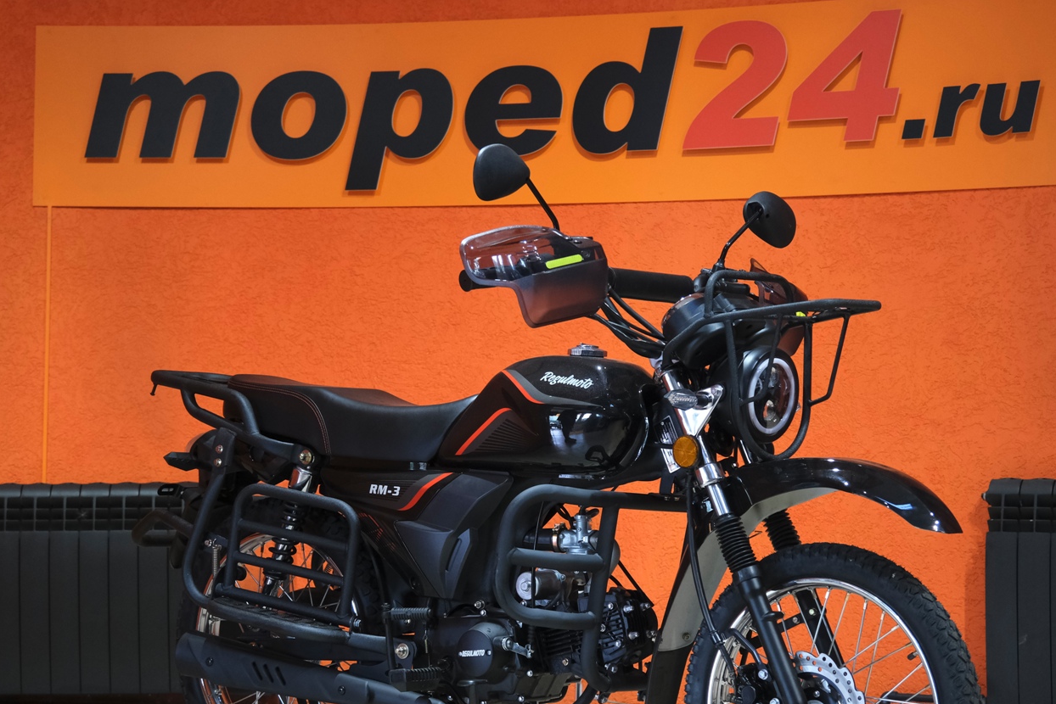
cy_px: 452
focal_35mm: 72
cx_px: 536
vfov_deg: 18.9
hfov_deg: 28.1
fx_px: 2112
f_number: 4
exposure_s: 1/125
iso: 1600
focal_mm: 37.6
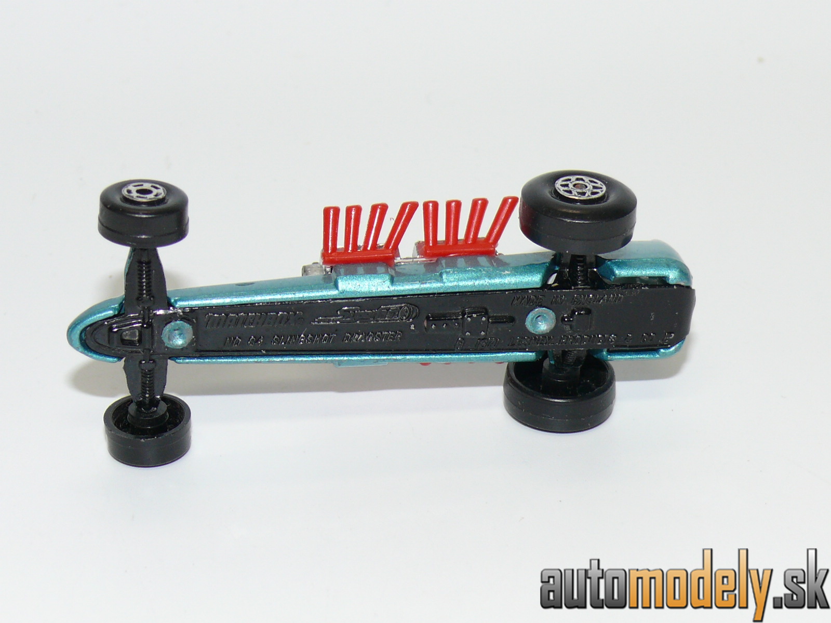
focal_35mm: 105
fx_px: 2521
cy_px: 312
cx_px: 416
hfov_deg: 18.7
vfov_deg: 14.1
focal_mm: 13.7
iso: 100
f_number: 4
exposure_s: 1/30
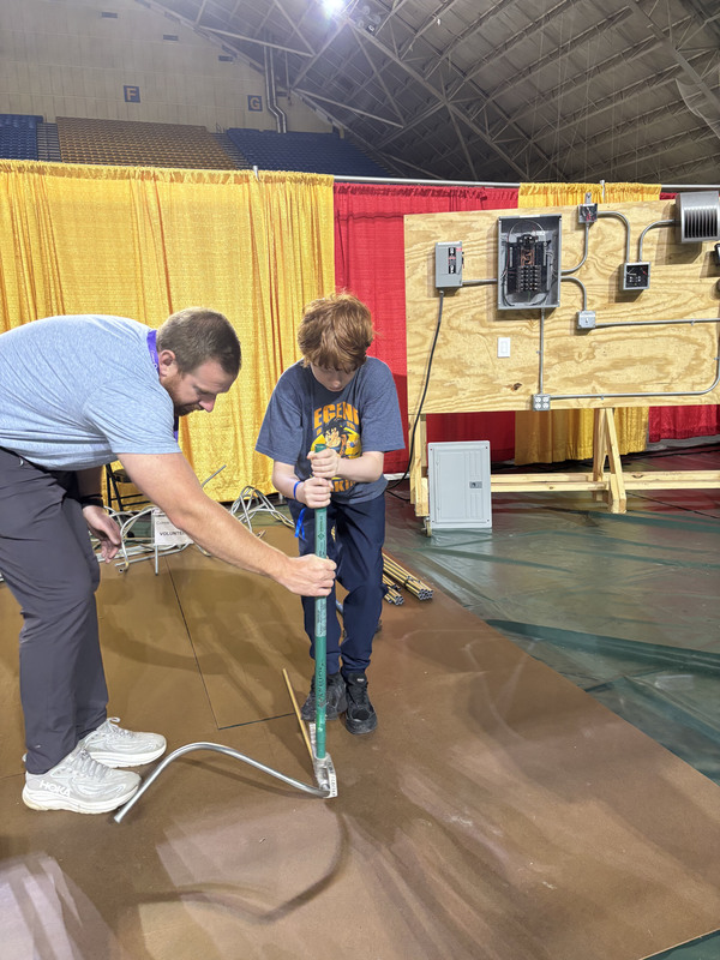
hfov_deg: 53.1
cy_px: 480
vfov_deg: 67.3
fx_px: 721
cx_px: 360
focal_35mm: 26
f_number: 1.6
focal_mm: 5.96
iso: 200
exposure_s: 1/60
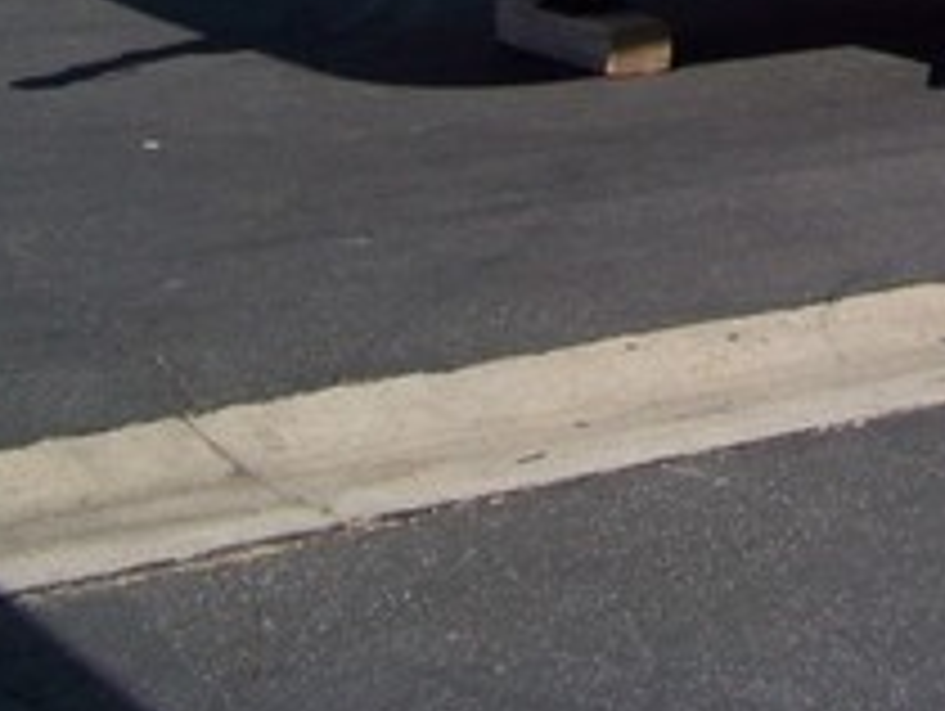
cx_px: 1192
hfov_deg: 15.7
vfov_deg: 11.7
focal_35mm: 120
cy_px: -430
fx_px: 3280
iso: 72
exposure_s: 1/640
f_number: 4
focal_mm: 5.85
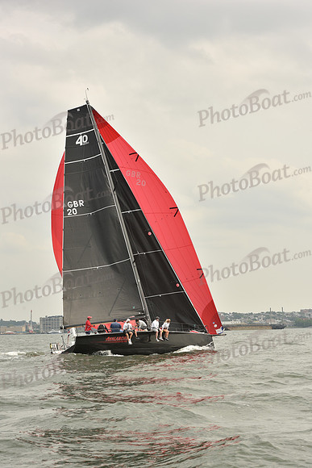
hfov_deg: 17.5
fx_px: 1013
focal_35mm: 78
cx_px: 156
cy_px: 234
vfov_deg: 26.0
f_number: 8
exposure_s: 1/640
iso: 250
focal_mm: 78
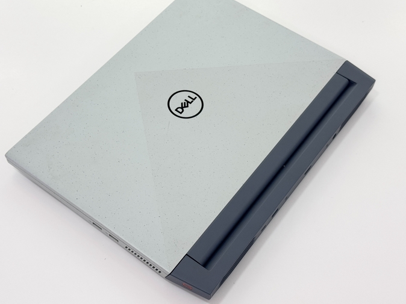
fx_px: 668
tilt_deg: -55.1
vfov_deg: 25.6
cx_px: 176
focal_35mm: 57
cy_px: 139
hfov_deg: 33.7
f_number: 1.78
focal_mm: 6.76
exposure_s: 1/100
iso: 50
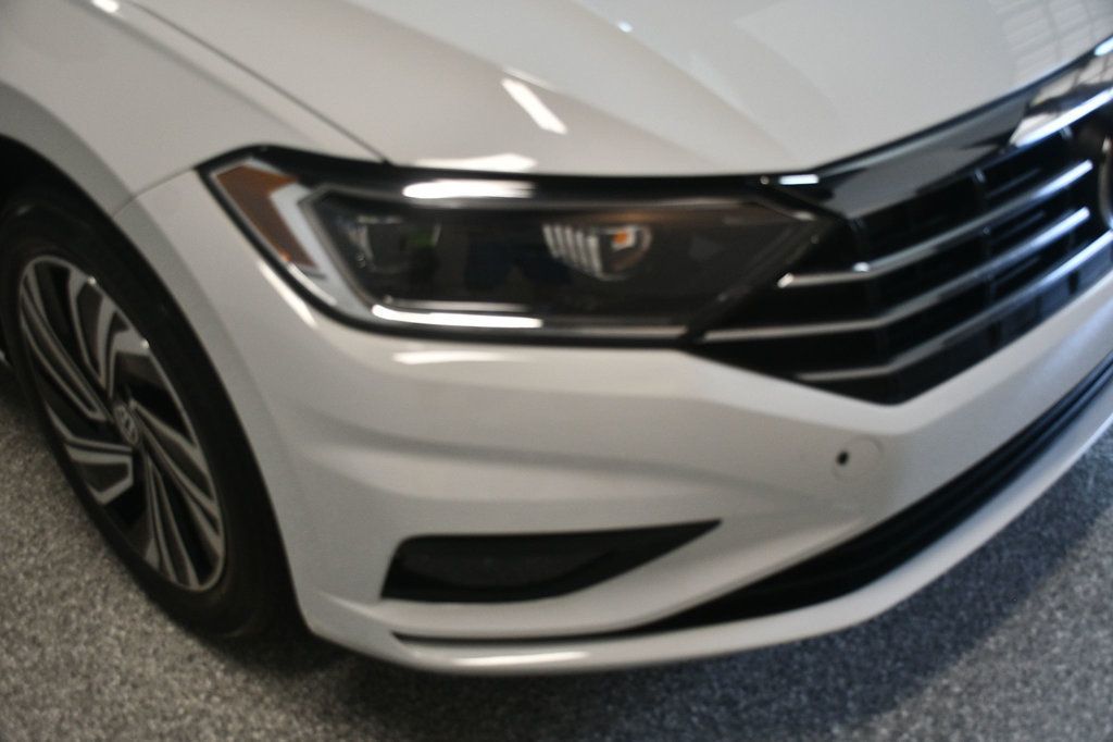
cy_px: 371
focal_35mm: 39
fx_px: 1205
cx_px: 556
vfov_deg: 34.2
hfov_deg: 49.6
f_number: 3.8
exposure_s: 1/160
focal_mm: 26
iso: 800
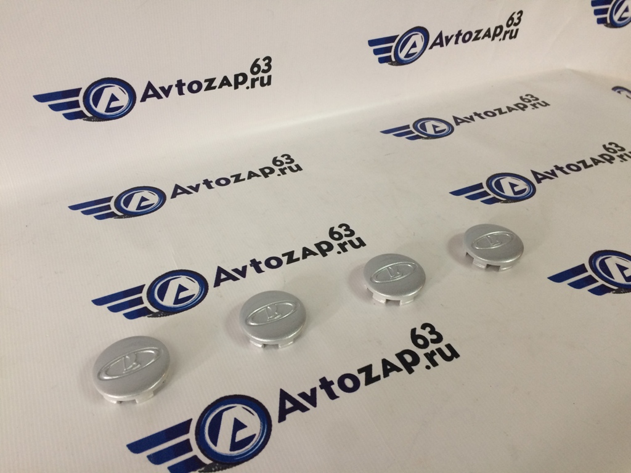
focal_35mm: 29
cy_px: 236
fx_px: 529
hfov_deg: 61.7
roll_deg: -3.8
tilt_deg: -42.7
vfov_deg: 48.2
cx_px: 316
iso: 64
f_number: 2.2
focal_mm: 4.15
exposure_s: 1/33
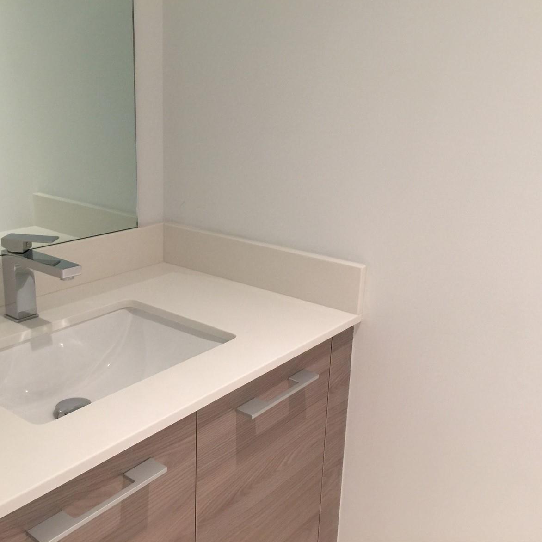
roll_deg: -2.1
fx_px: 620
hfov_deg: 47.0
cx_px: 222
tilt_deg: -15.1
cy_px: 266
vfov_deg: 47.2
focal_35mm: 35
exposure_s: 1/15
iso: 50
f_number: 2.2
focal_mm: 4.15
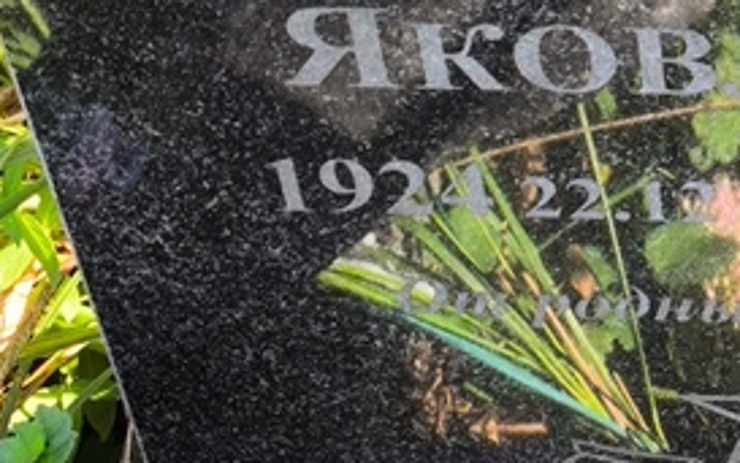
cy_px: 146
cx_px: 687
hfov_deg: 13.4
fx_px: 3128
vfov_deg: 8.5
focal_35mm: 155
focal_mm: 4.71
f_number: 1.7
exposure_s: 1/135
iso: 50
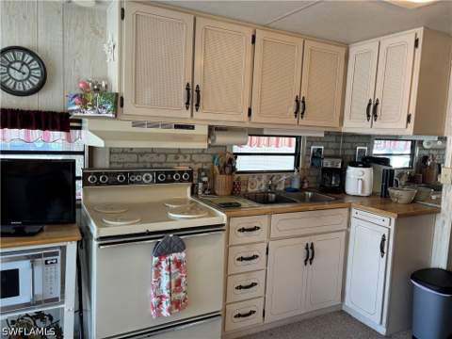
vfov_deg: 53.1
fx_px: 339
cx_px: 226
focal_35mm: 26
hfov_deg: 67.3
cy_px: 170
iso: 160
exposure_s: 1/60
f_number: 1.6
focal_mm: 5.96
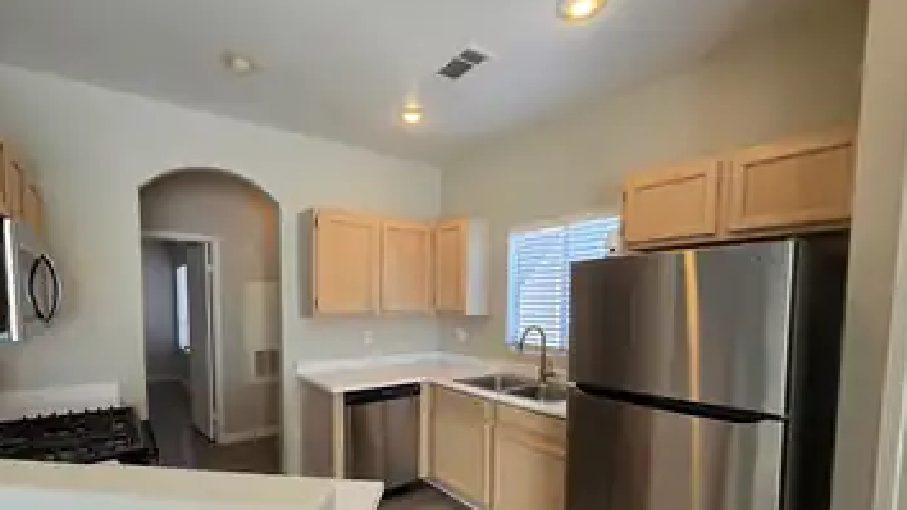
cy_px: 331
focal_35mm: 16
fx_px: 385
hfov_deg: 99.0
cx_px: 402
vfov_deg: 65.7
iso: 80
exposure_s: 1/120
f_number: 1.9
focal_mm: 2.2
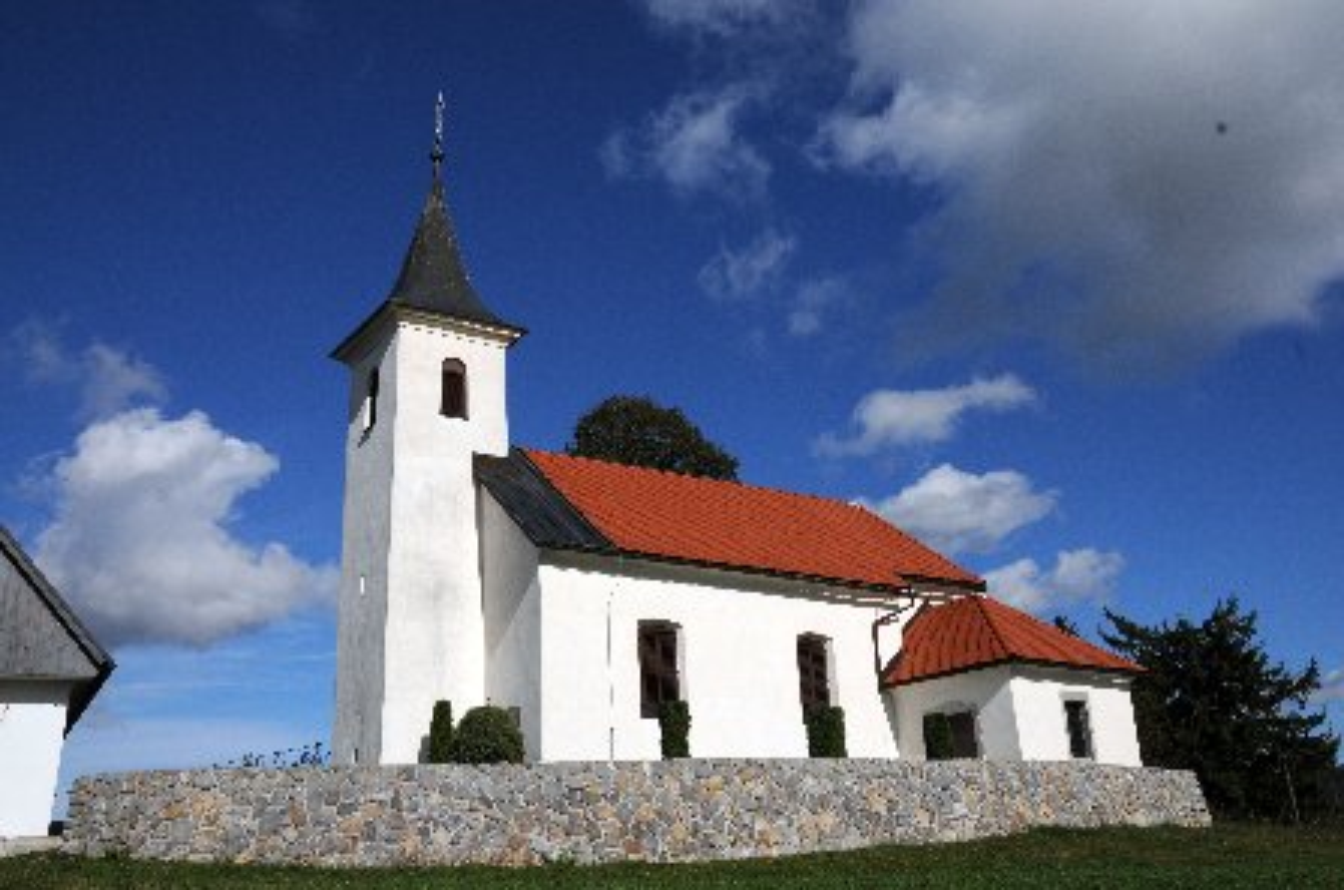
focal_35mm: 30
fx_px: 1118
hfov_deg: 62.0
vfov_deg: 43.4
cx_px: 672
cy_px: 445
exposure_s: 1/800
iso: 320
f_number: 14
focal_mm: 20
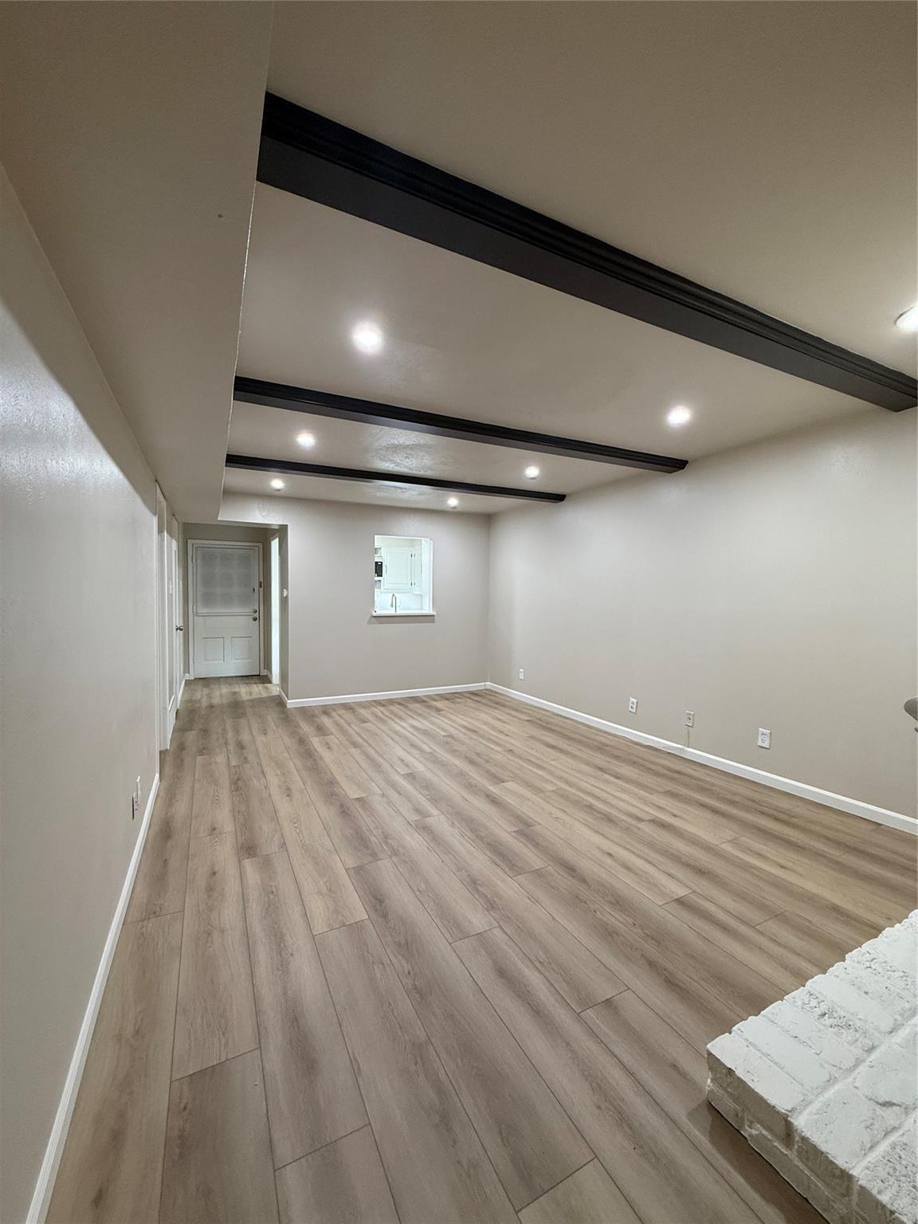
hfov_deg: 85.7
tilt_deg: -1.6
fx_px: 495
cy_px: 612
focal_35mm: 14
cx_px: 459
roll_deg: -0.9
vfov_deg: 102.1
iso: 250
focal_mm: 2.22
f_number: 2.2
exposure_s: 1/60
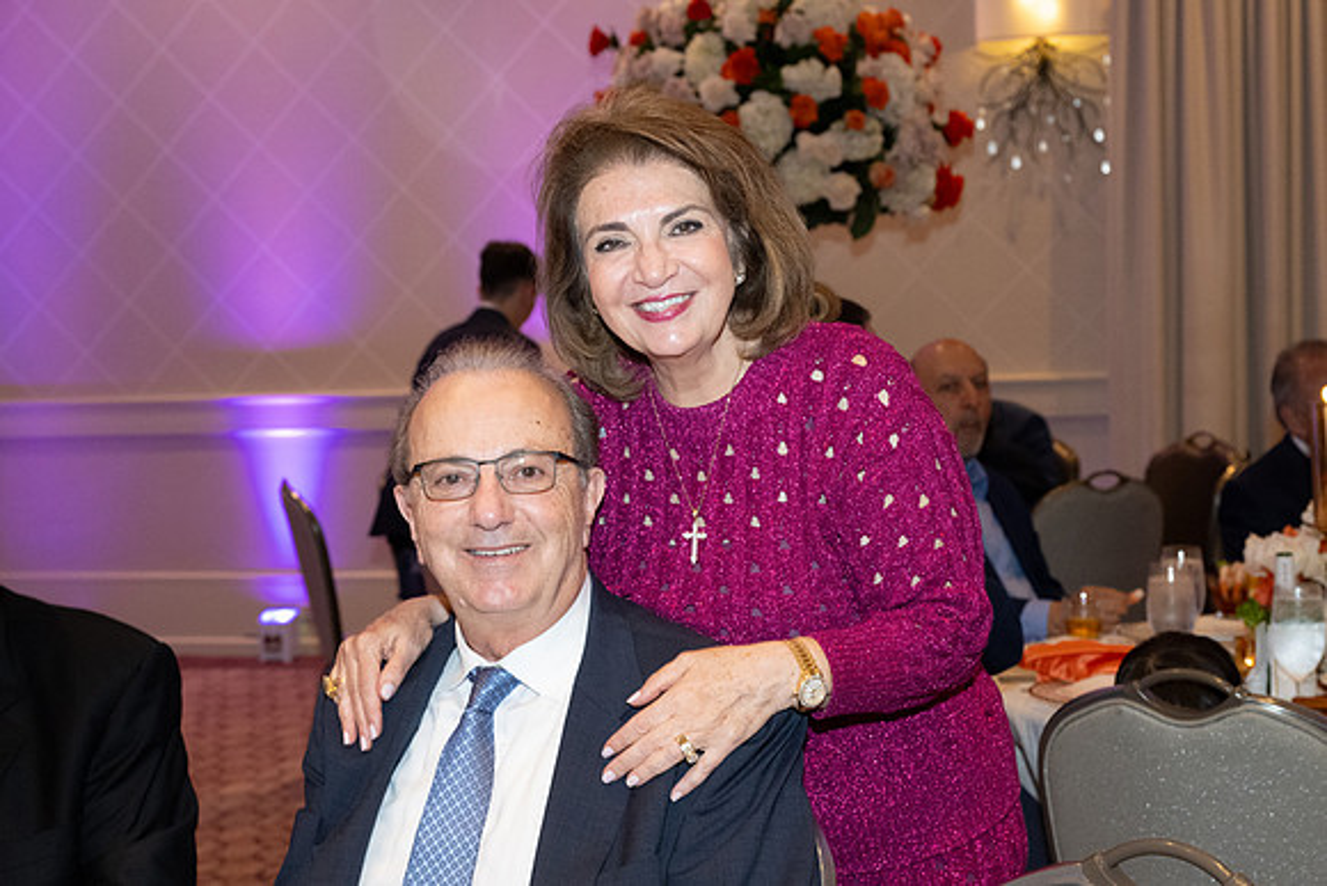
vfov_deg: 21.9
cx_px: 708
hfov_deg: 32.3
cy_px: 461
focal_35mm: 62
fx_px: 2289
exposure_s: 1/100
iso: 4000
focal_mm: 49
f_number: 5.6
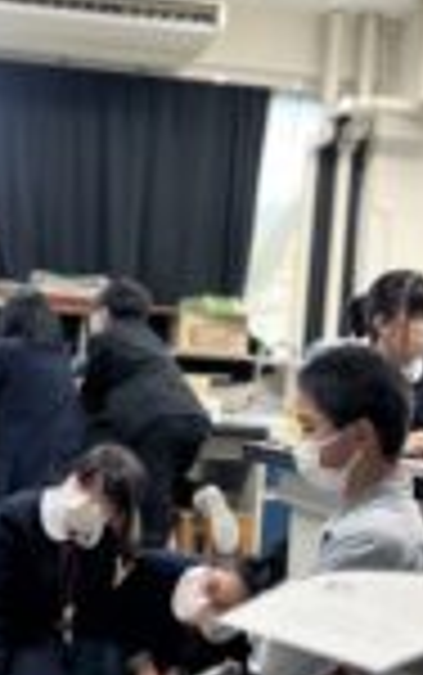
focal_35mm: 66
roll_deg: -3.3
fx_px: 1215
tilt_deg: +1.1
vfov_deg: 31.0
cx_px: 9
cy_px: 392
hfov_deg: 19.2
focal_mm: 5.7
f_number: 1.5
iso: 125
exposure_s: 1/60
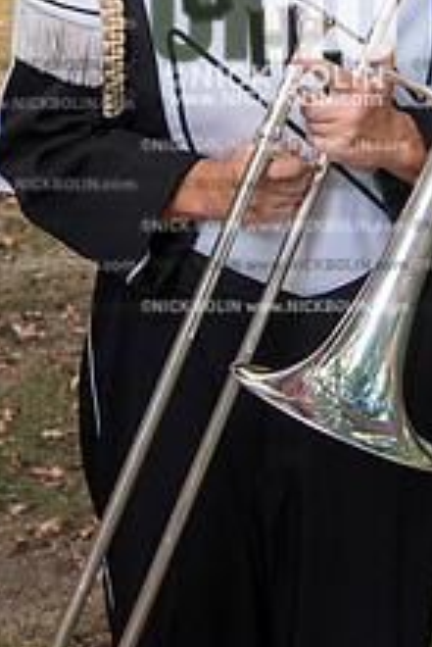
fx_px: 1761
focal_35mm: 98
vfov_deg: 20.2
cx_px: 273
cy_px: 24
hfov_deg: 14.0
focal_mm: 48
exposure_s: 1/100
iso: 500
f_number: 8
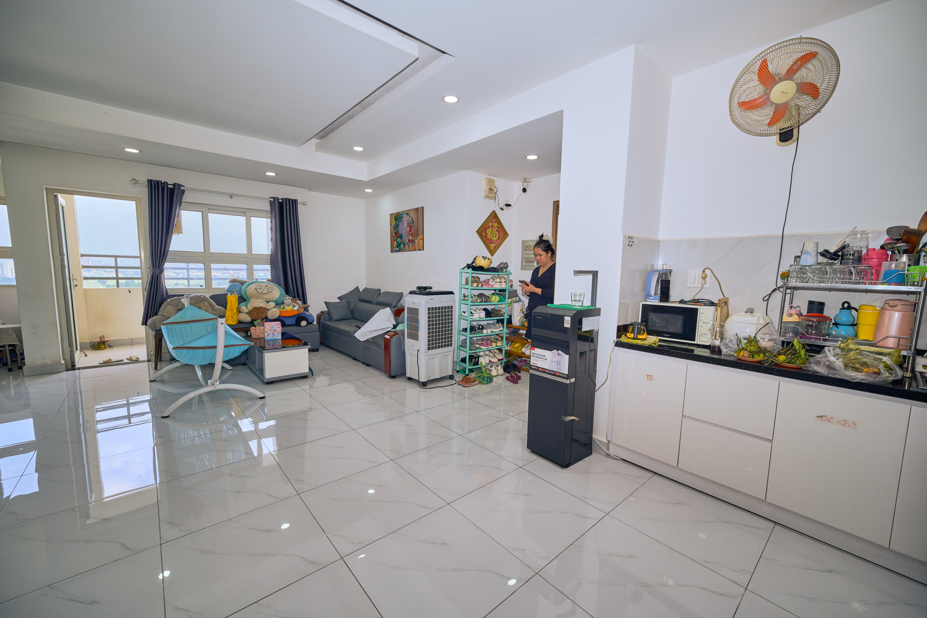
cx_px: 464
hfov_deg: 106.3
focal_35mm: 14
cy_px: 309
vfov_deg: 83.3
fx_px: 348
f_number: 4.5
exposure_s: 1/125
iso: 100
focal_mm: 9
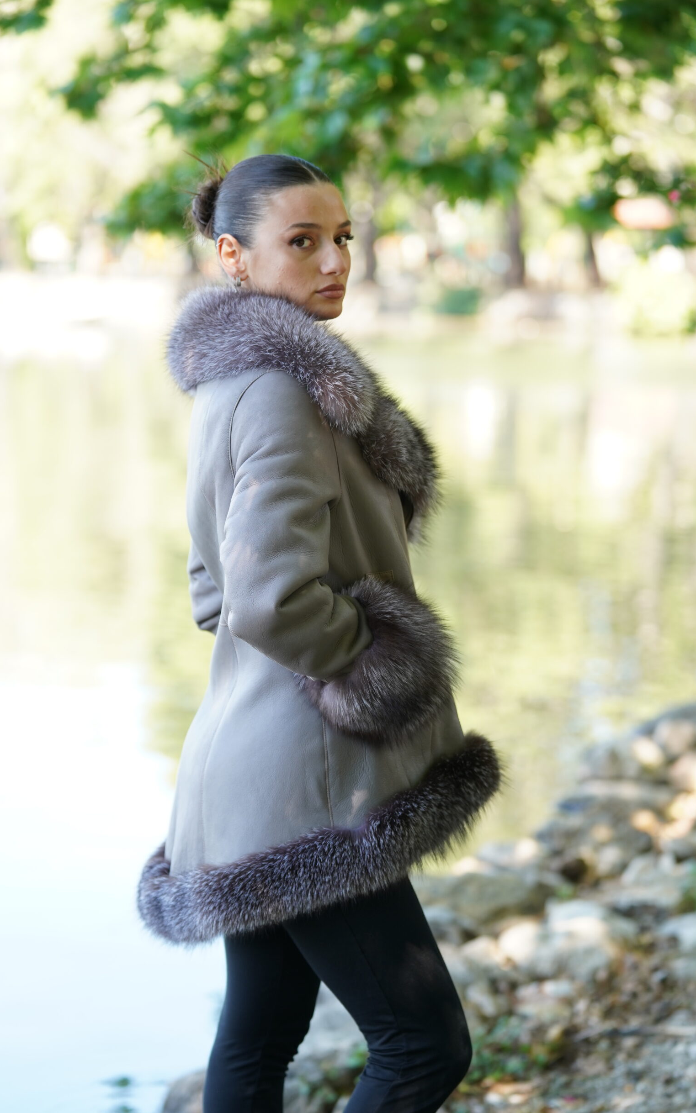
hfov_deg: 14.4
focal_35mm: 91
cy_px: 570
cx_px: 344
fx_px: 2762
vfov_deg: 22.8
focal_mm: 85
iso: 320
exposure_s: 1/320
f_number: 2.8
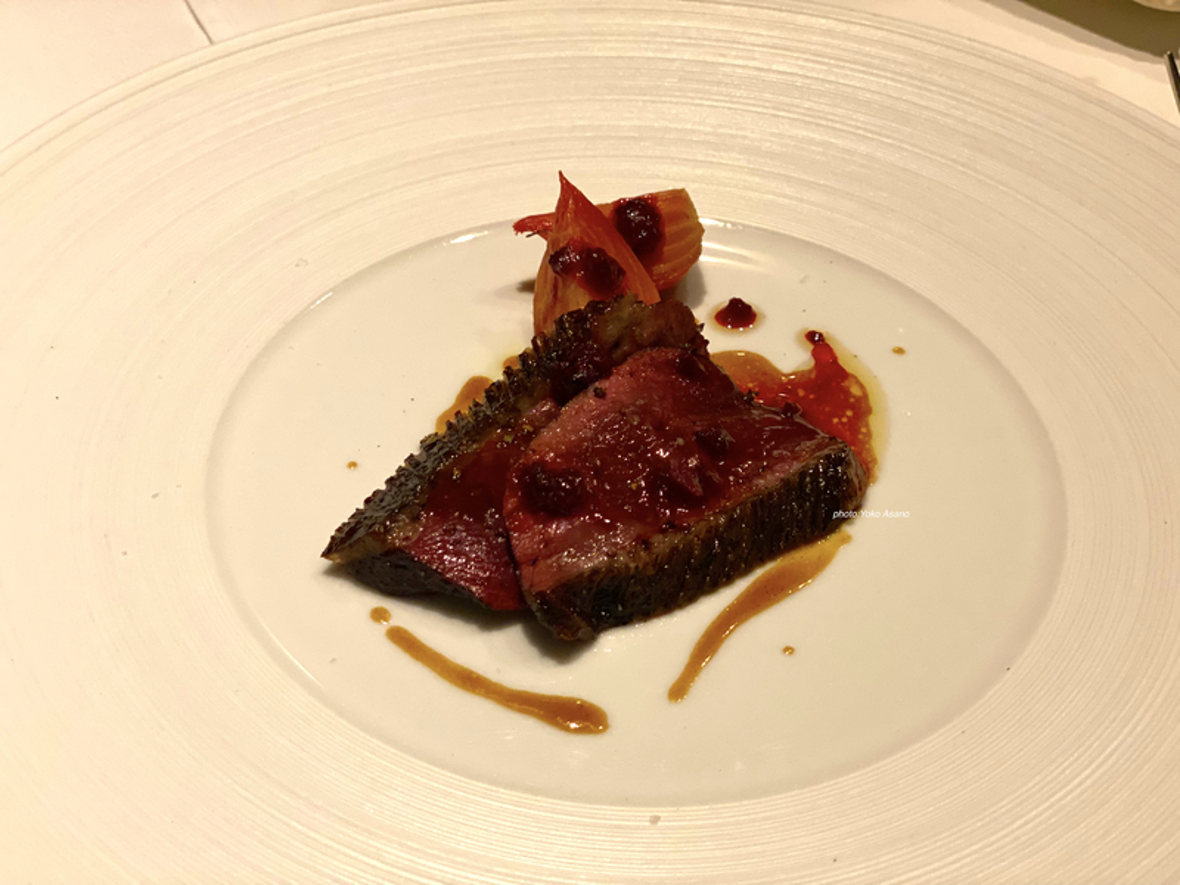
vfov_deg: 28.0
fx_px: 1773
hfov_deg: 36.8
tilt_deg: -42.5
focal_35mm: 52
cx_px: 590
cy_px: 442
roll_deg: -1.7
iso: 320
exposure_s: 1/33
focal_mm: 6
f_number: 2
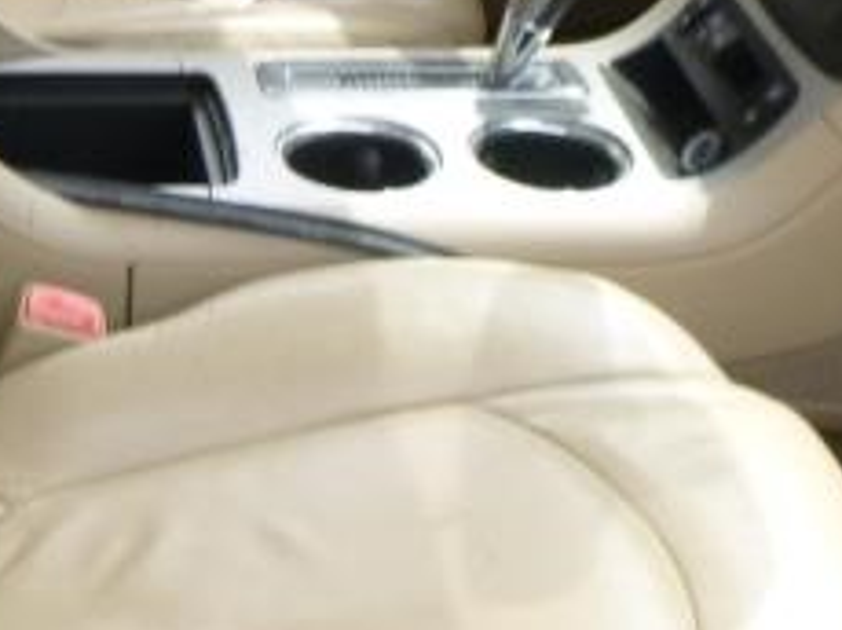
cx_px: 121
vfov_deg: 16.9
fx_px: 2114
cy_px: 458
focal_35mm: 87
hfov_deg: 22.1
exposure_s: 1/100
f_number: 3.9
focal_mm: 4.5
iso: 100
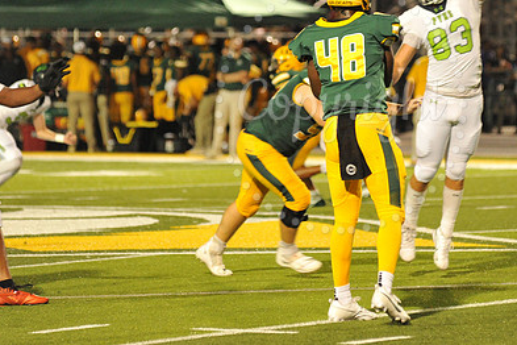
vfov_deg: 4.7
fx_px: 4236
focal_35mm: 295
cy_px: 107
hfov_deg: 7.0
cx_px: 341
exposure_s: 1/320
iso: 6400
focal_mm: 200
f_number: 4
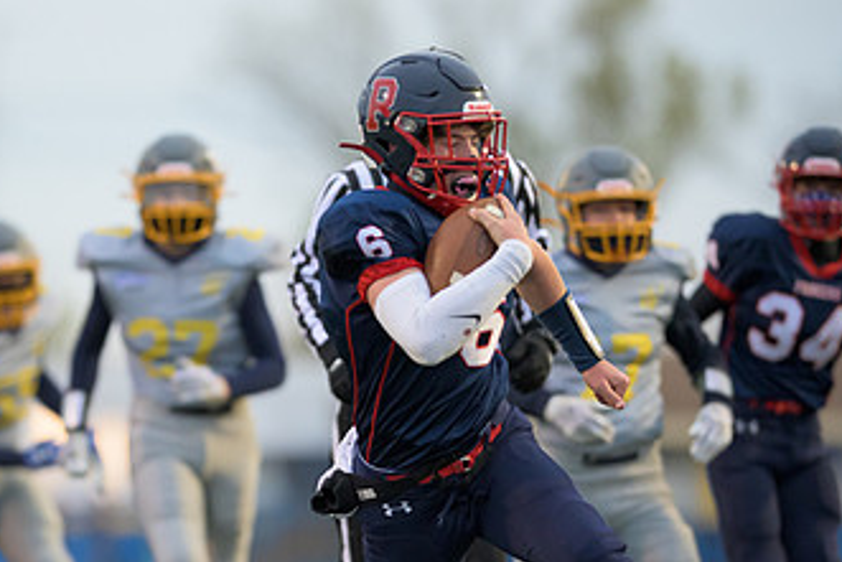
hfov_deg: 5.5
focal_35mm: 376
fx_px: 8798
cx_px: 270
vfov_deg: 3.7
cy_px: 353
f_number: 2
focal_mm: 200
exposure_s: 1/2000
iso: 2500
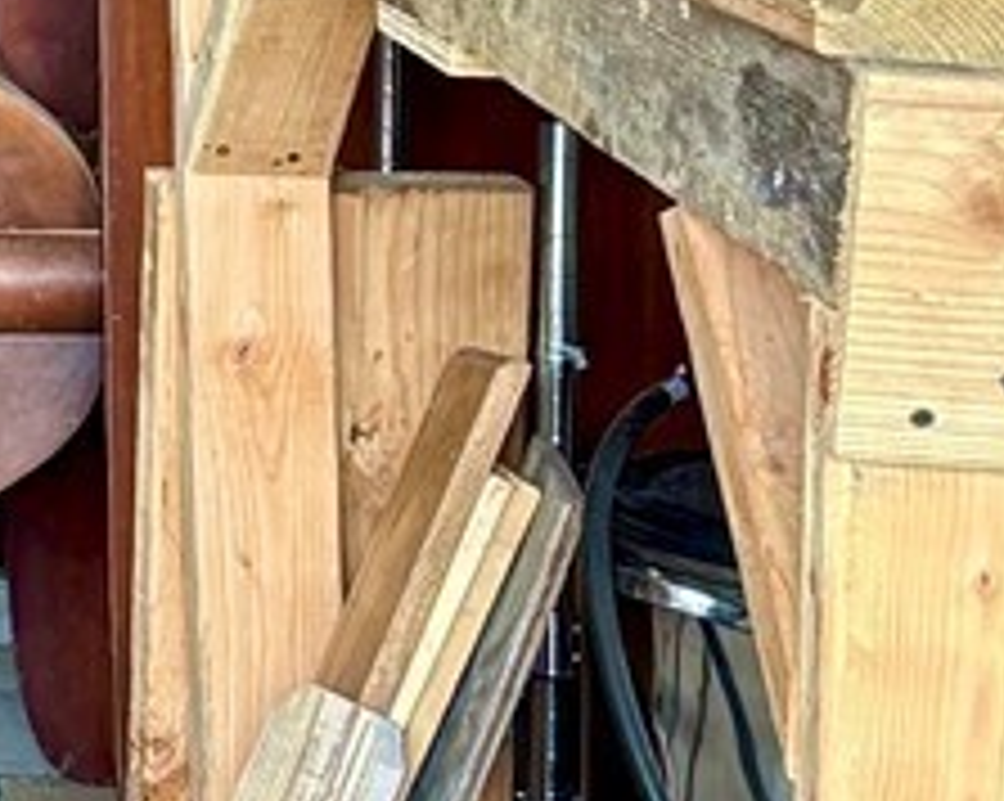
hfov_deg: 9.1
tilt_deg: -1.5
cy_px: -666
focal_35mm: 182
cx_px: -1747
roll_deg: +0.2
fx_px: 5403
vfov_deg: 8.2
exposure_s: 1/121
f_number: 1.6
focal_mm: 5.96
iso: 100
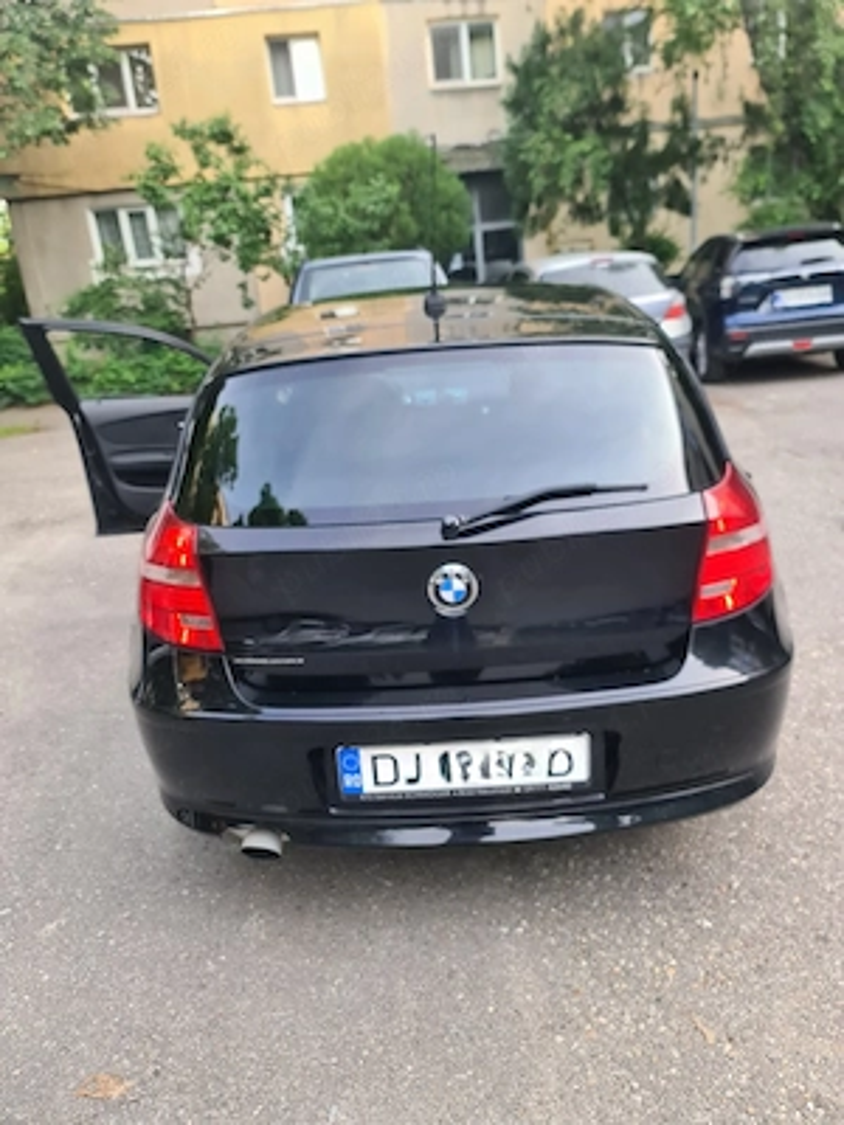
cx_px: 422
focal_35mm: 25
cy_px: 562
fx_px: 813
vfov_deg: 69.4
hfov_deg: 54.9
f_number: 1.8
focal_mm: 7
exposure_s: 1/100
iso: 80
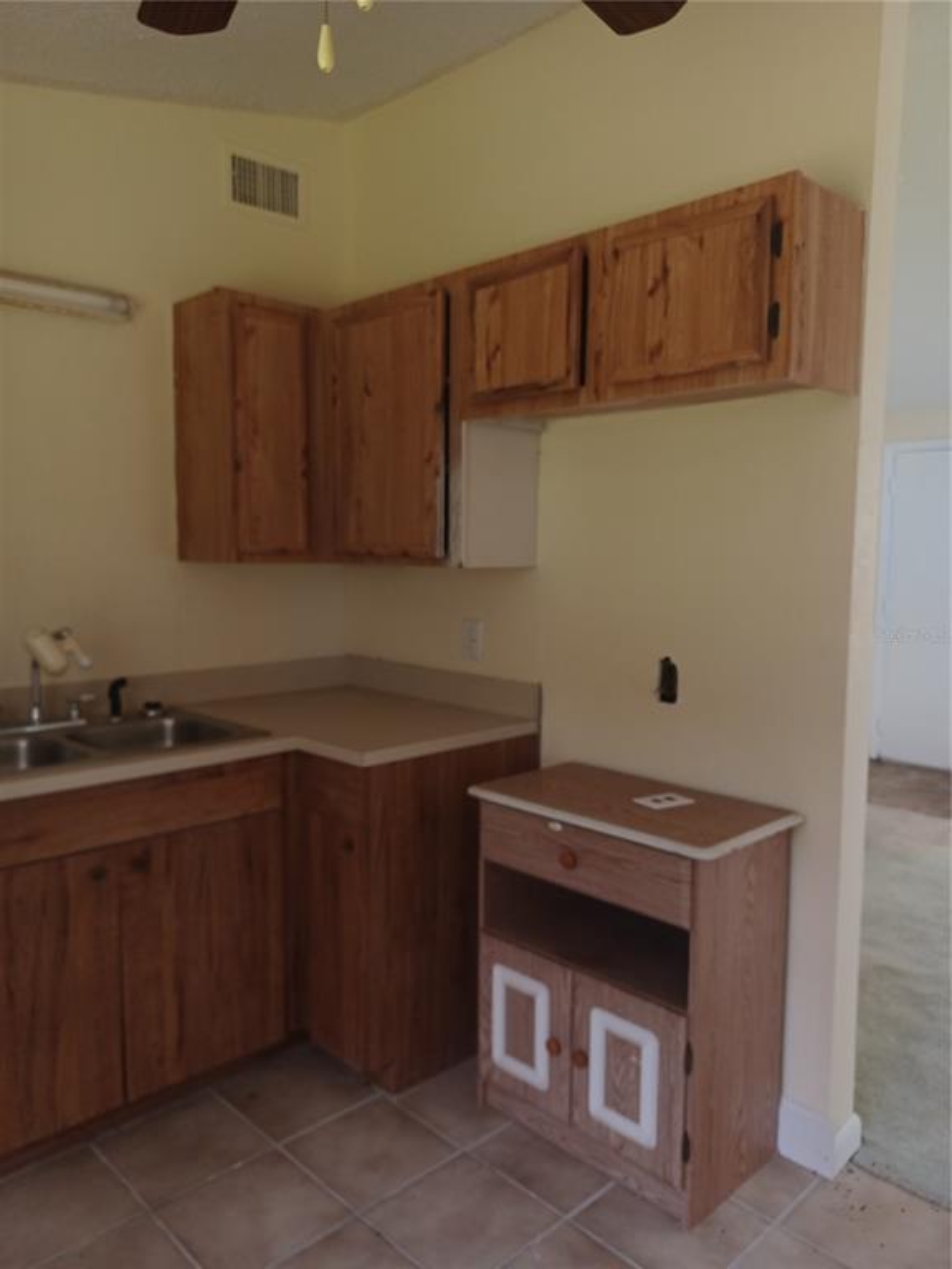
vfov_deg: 69.4
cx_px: 476
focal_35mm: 25
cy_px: 634
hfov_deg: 54.9
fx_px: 917
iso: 100
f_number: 1.8
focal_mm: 4.6
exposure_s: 1/60
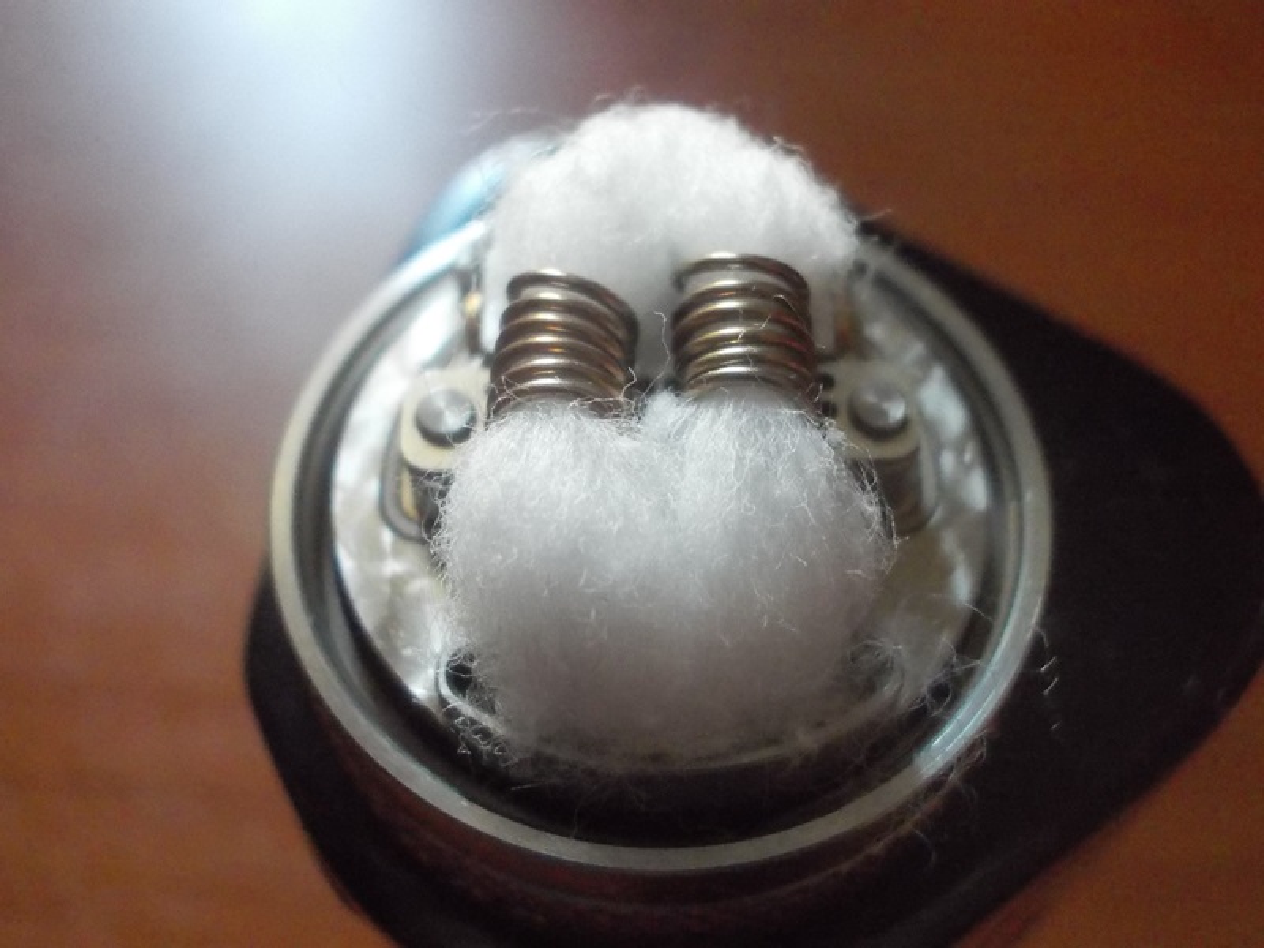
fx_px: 1570
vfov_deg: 33.6
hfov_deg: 43.9
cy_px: 474
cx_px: 632
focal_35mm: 43
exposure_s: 1/80
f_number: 3.3
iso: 800
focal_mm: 6.1
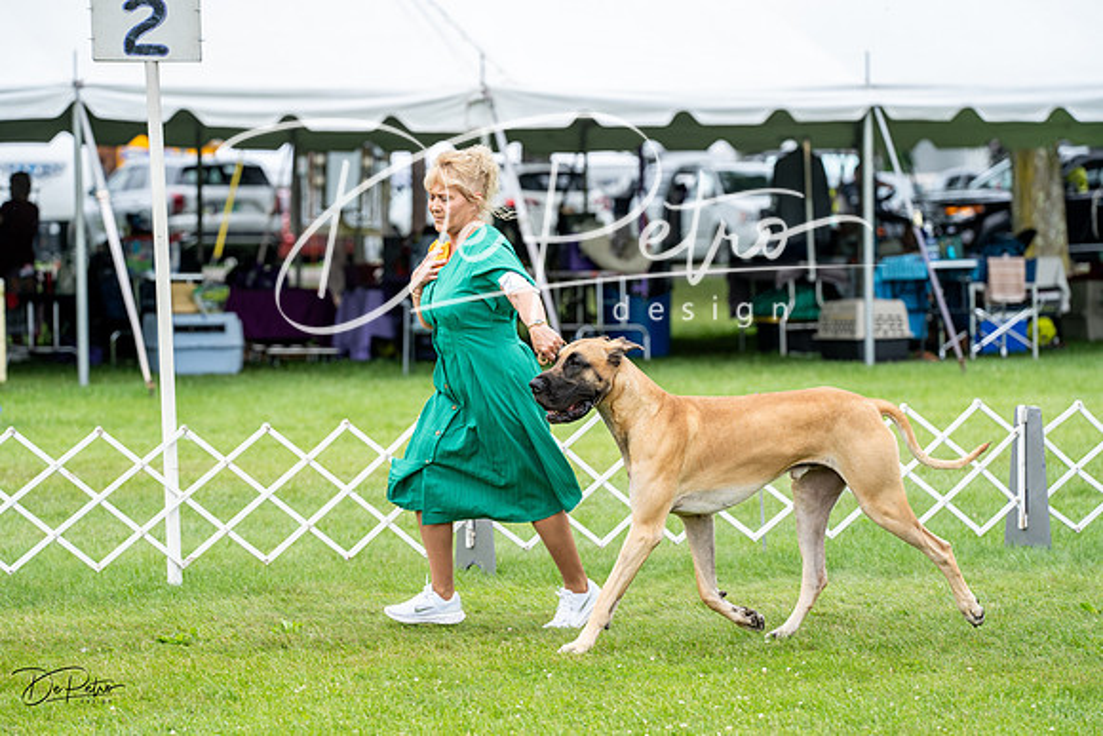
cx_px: 552
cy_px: 368
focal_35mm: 164
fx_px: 5026
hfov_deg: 12.5
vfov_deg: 8.4
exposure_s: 1/1000
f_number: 4.5
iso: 400
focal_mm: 164
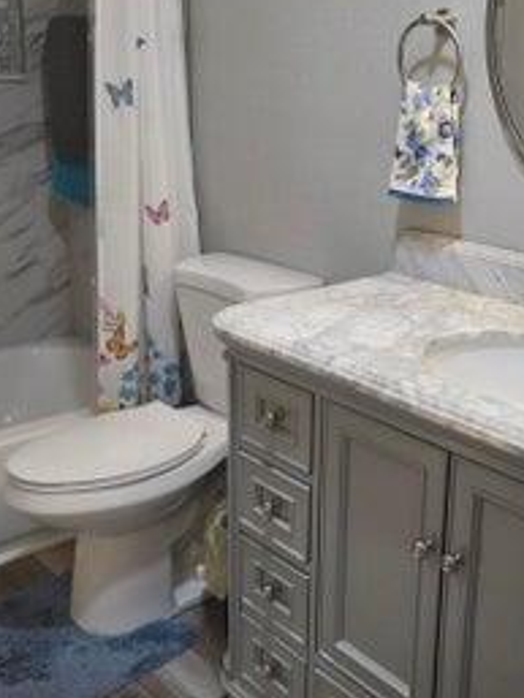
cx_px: 345
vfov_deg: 43.8
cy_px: 312
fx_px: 867
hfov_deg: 33.4
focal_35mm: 43
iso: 200
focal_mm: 5.4
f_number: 1.8
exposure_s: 1/120
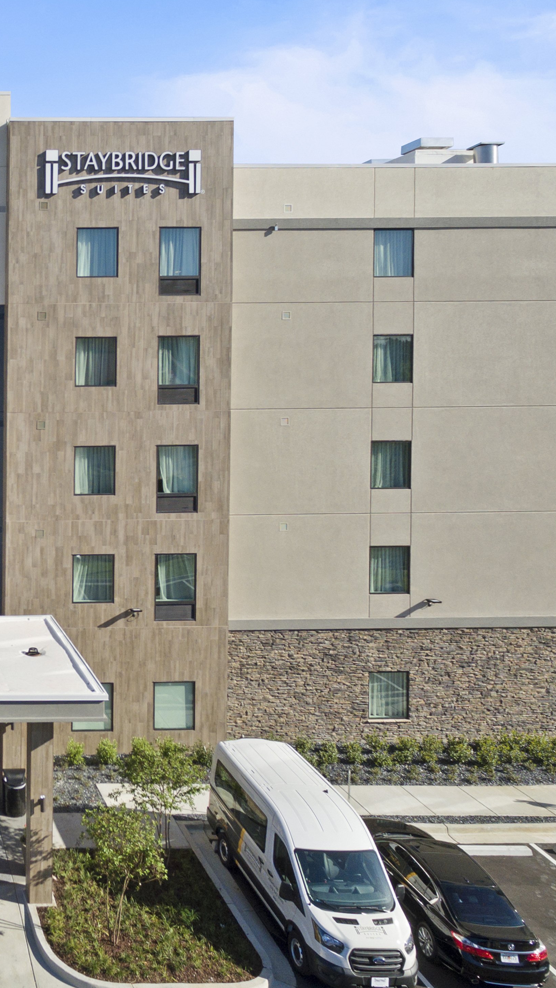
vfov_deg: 64.3
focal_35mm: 30
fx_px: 786
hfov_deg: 34.3
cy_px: 495
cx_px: -36
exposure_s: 1/1000
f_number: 2.8
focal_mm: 3.61
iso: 100
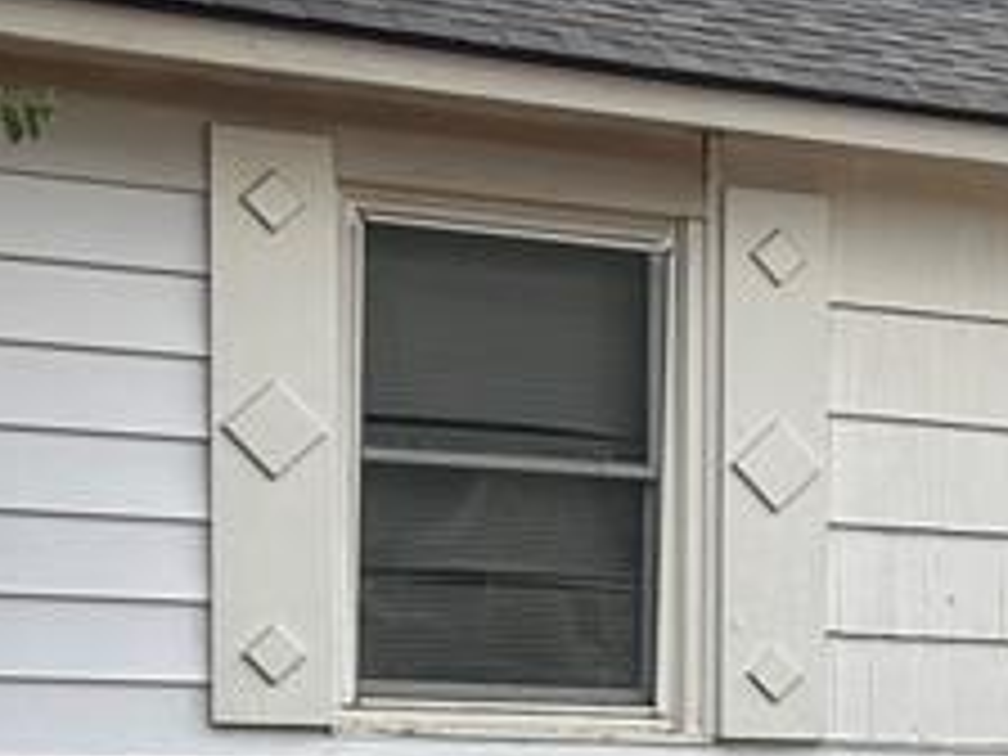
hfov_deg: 14.8
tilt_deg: -5.0
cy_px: 950
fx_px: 3465
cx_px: 1710
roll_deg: -1.0
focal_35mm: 119
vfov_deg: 12.1
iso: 50
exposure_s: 1/808
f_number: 1.5
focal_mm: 5.7
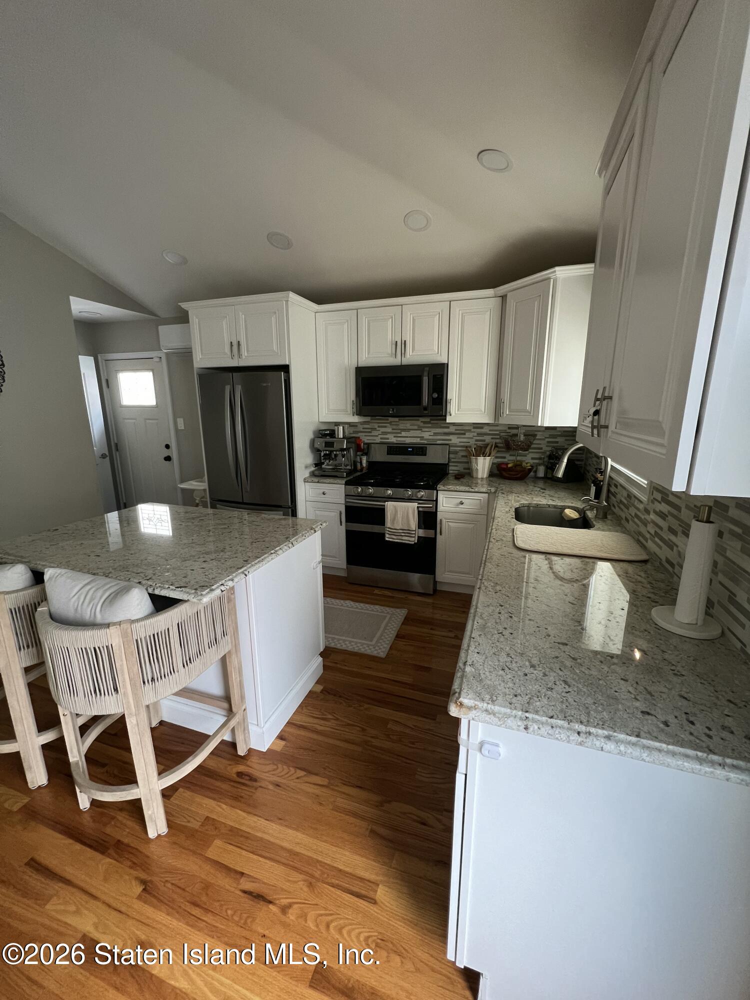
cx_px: 375
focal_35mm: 13
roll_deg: +0.5
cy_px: 500
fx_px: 376
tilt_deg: -12.6
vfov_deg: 106.2
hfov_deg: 89.9
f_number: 1.8
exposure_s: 1/71
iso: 250
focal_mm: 1.57
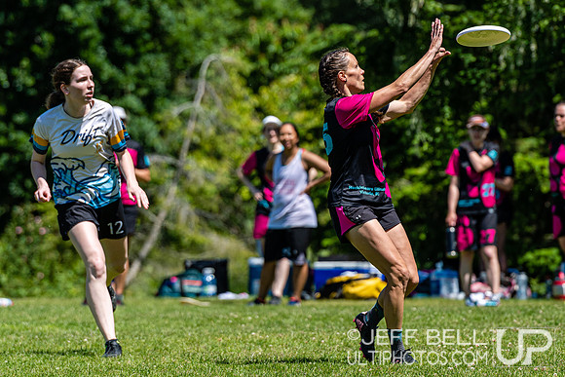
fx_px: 6079
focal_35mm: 387
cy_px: 188
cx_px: 365
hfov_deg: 5.3
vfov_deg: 3.6
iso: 100
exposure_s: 1/2000
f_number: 4
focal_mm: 200
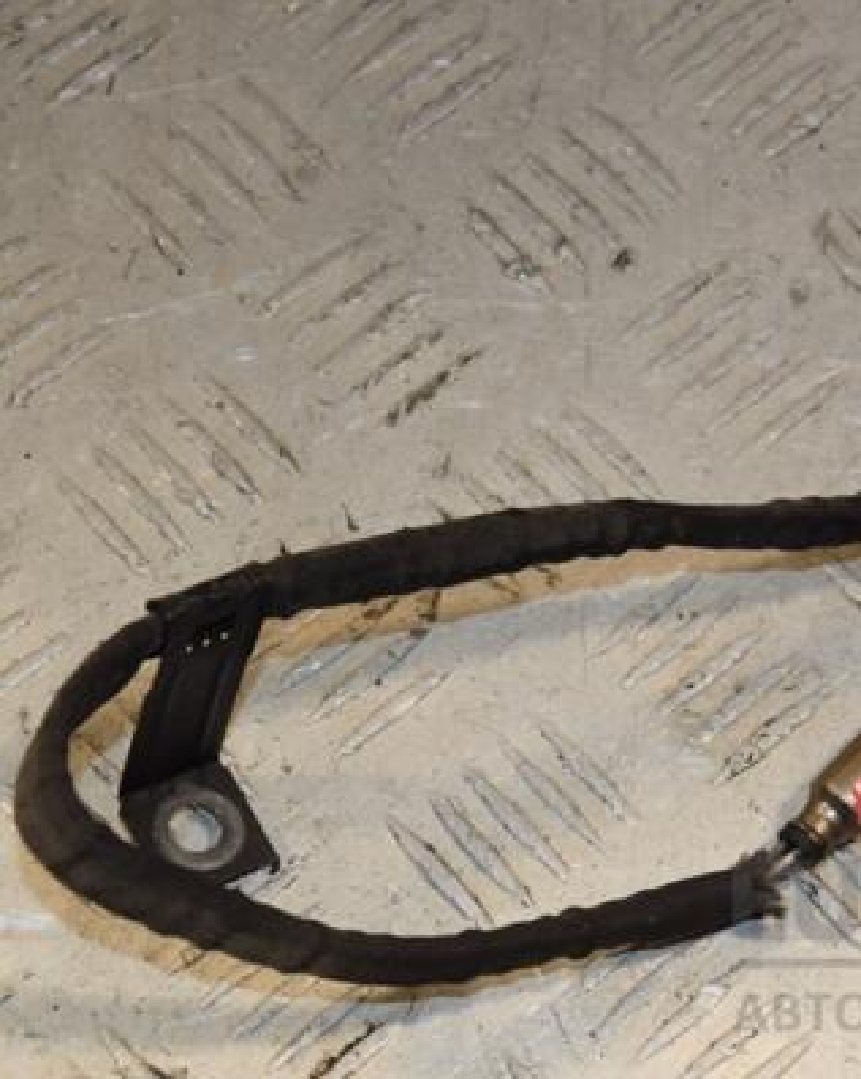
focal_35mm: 132
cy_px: 538
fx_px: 4209
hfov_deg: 11.6
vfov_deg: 14.6
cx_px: 682
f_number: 9
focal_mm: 62
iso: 800
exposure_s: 1/200
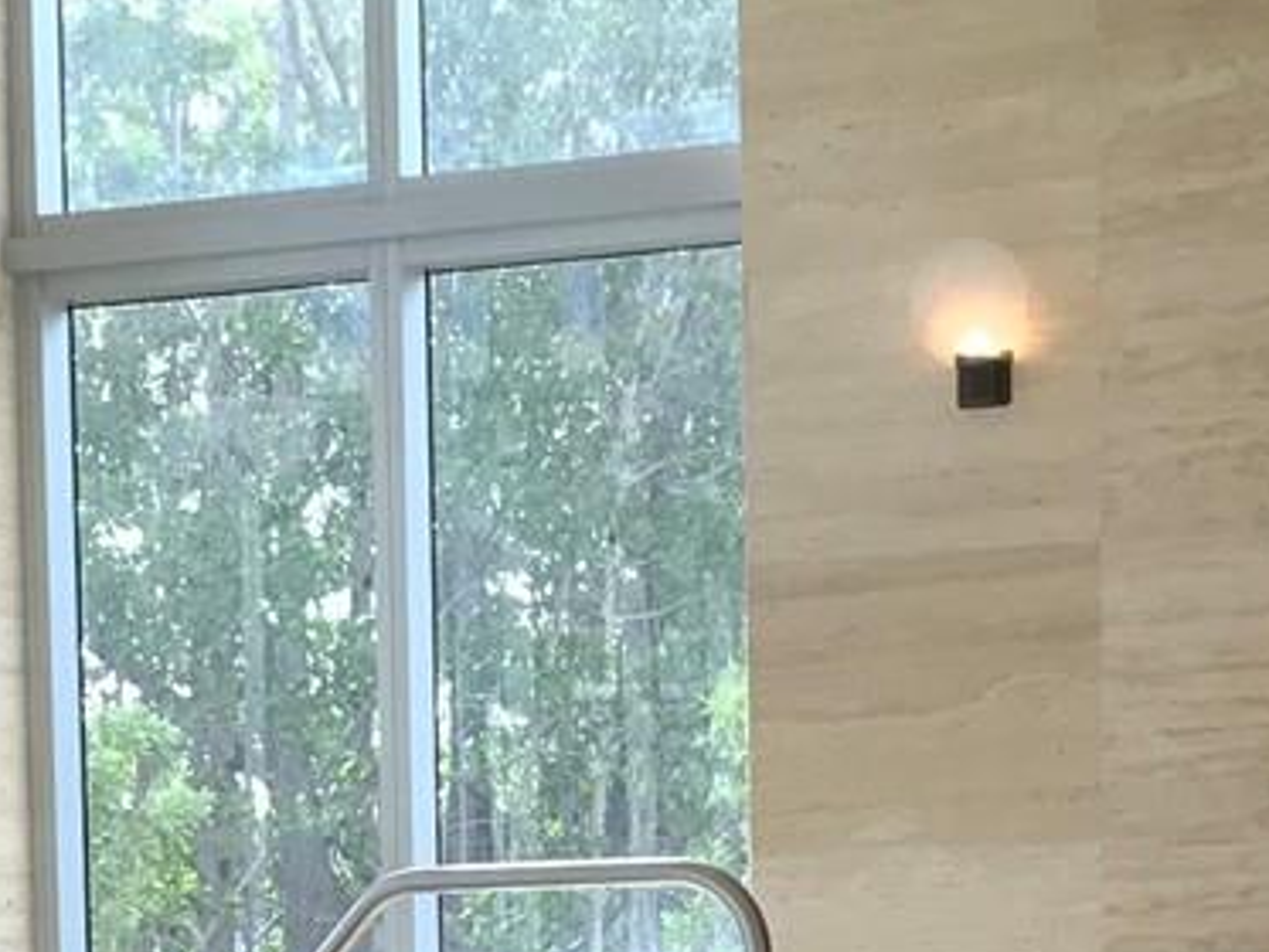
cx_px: 333
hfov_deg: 16.3
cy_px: 1299
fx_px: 4401
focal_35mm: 120
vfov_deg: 11.9
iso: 25
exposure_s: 1/40
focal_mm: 3.99
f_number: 1.8
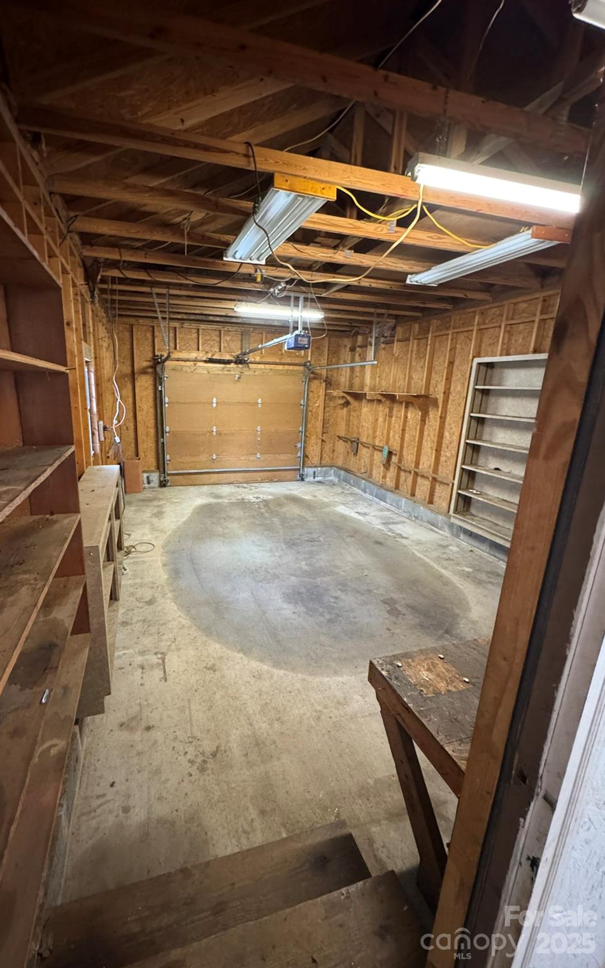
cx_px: 256
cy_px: 484
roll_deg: -1.8
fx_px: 396
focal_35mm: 15
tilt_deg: -14.8
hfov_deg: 74.3
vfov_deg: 101.5
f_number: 2.2
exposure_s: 1/40
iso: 1000
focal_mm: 2.22
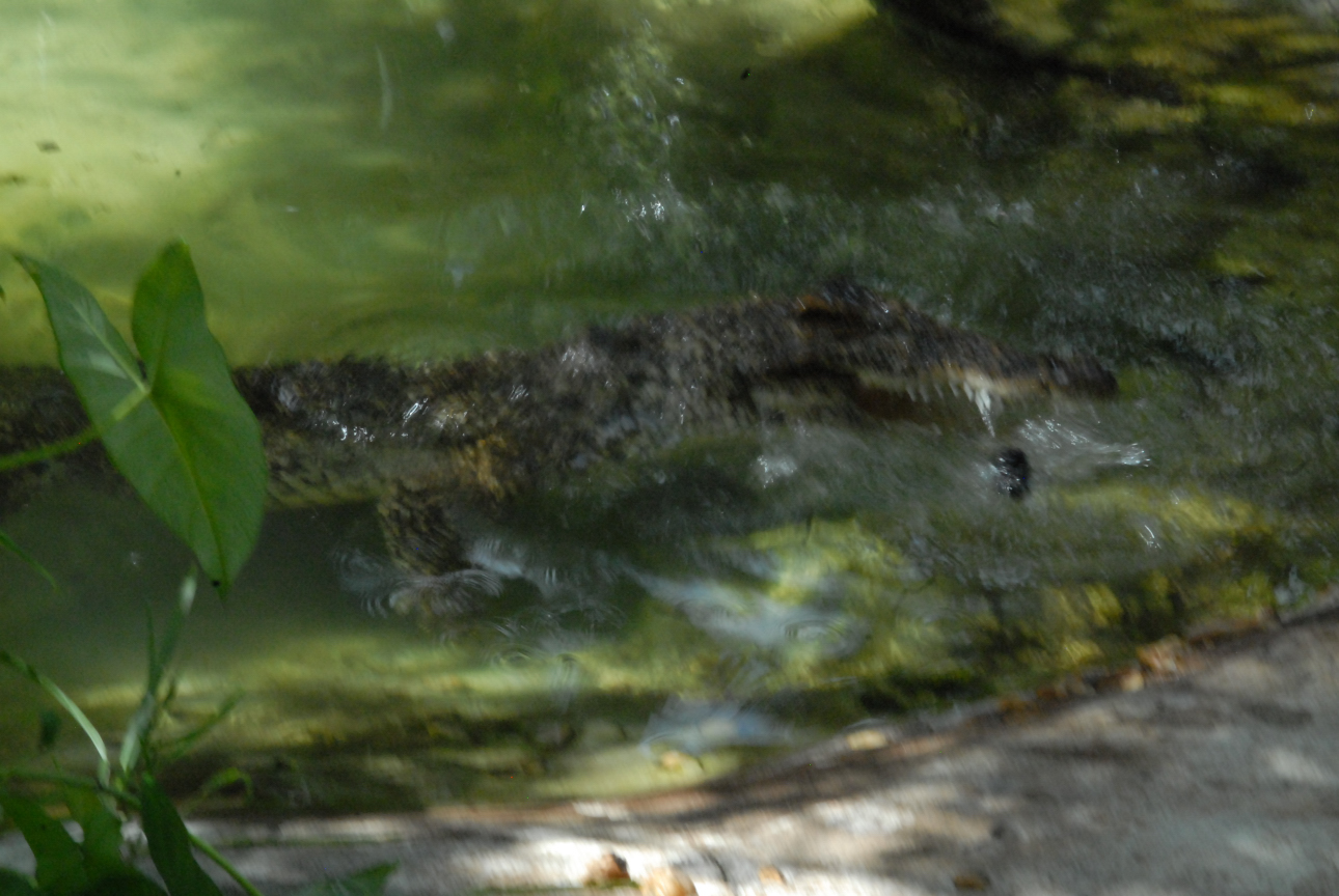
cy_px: 448
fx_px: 4190
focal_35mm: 112
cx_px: 670
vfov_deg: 12.2
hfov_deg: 18.2
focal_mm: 75
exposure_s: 1/50
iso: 1100
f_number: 32
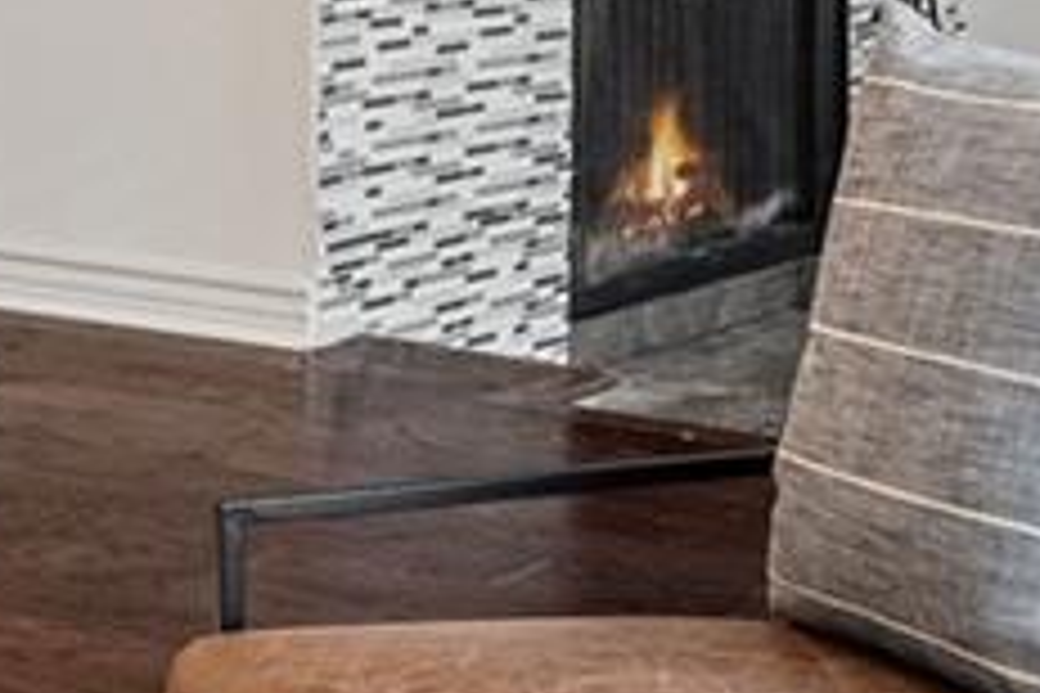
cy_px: -148
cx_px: 5
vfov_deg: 12.1
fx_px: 3206
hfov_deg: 18.0
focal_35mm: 111
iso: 1000
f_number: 8
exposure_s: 1/5
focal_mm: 16
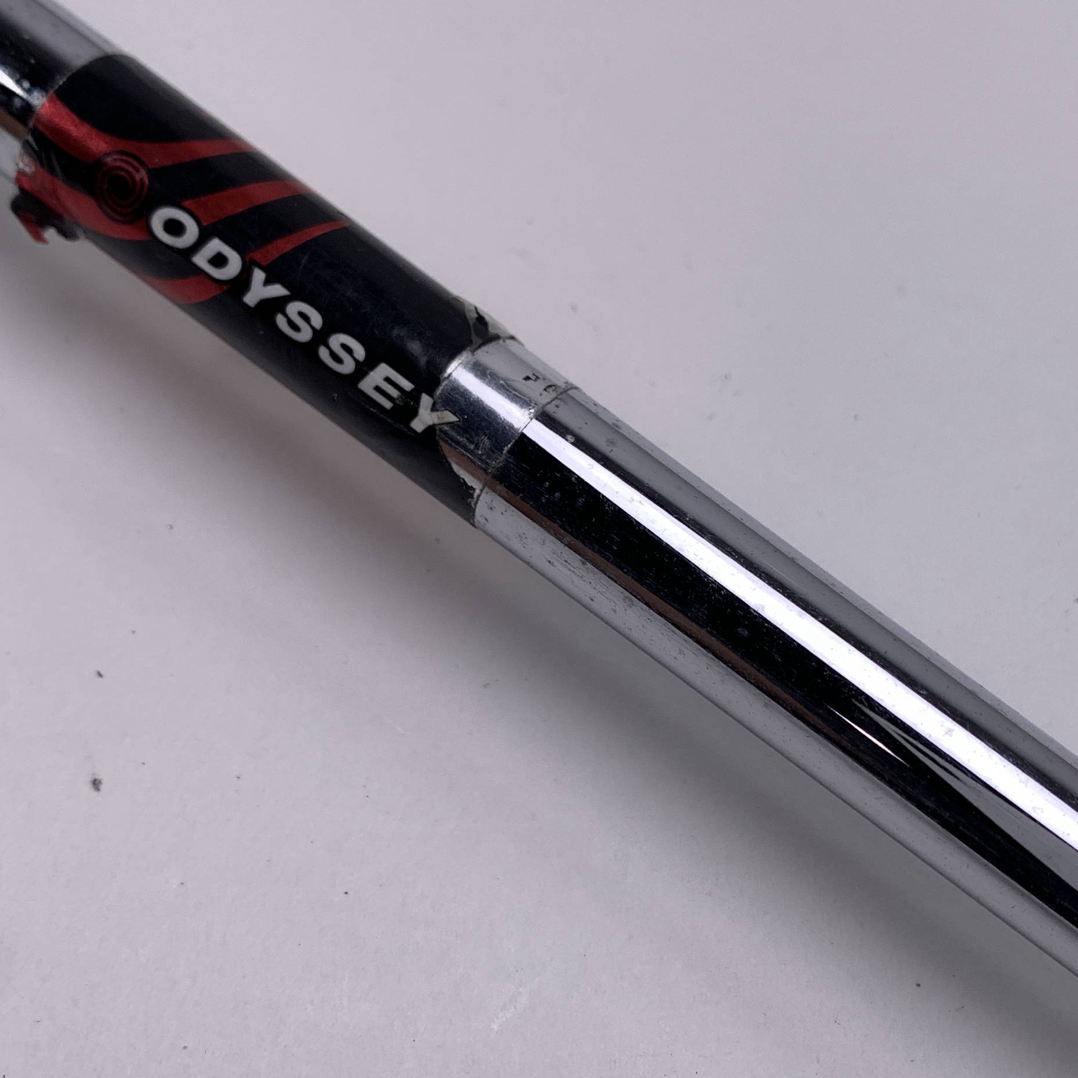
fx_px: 1762
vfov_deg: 34.0
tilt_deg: -59.2
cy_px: 540
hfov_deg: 33.9
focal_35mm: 50
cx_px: 656
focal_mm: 4.25
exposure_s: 1/444
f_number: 1.8
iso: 25
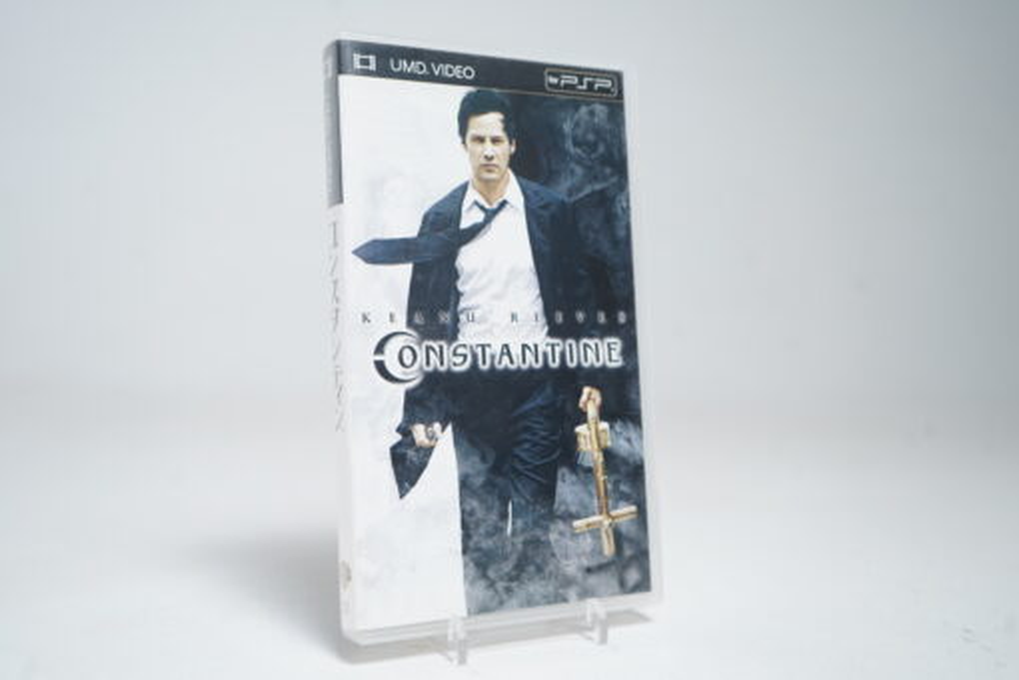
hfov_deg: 50.7
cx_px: 510
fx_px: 1076
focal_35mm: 38
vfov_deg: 35.1
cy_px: 340
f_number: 5
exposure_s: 1/40
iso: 800
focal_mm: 38
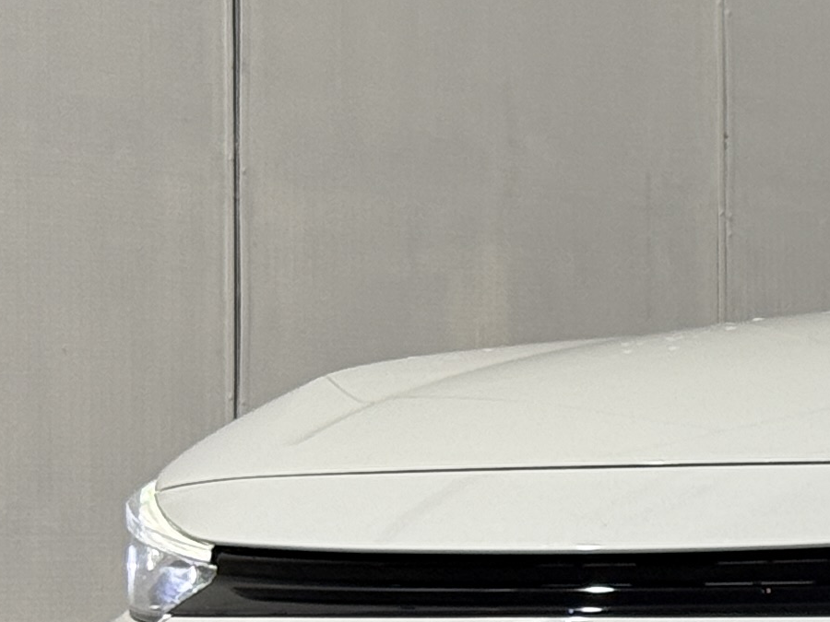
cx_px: 1625
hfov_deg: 8.7
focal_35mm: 215
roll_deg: -0.2
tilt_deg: +0.1
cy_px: 547
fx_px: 5155
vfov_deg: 6.9
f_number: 1.78
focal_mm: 6.76
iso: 80
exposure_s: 1/60
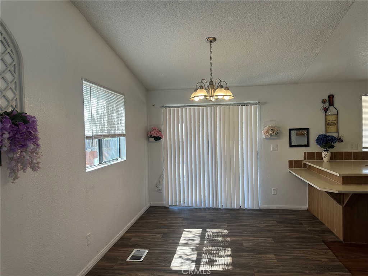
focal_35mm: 24
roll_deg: +0.9
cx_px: 184
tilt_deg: -1.5
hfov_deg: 71.6
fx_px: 255
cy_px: 138
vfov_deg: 56.8
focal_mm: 6.86
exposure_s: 1/172
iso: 64
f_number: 1.78
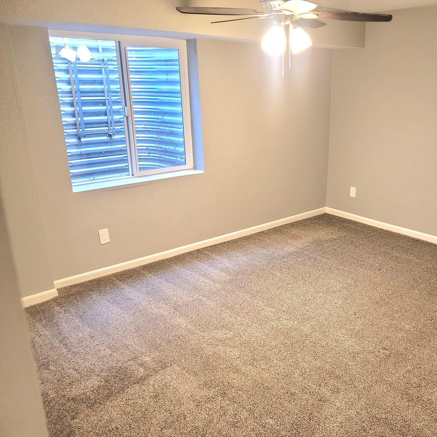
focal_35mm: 31
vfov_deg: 52.5
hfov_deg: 51.6
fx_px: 443
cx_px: 289
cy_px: 220
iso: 250
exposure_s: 1/40
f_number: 1.8
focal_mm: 5.4
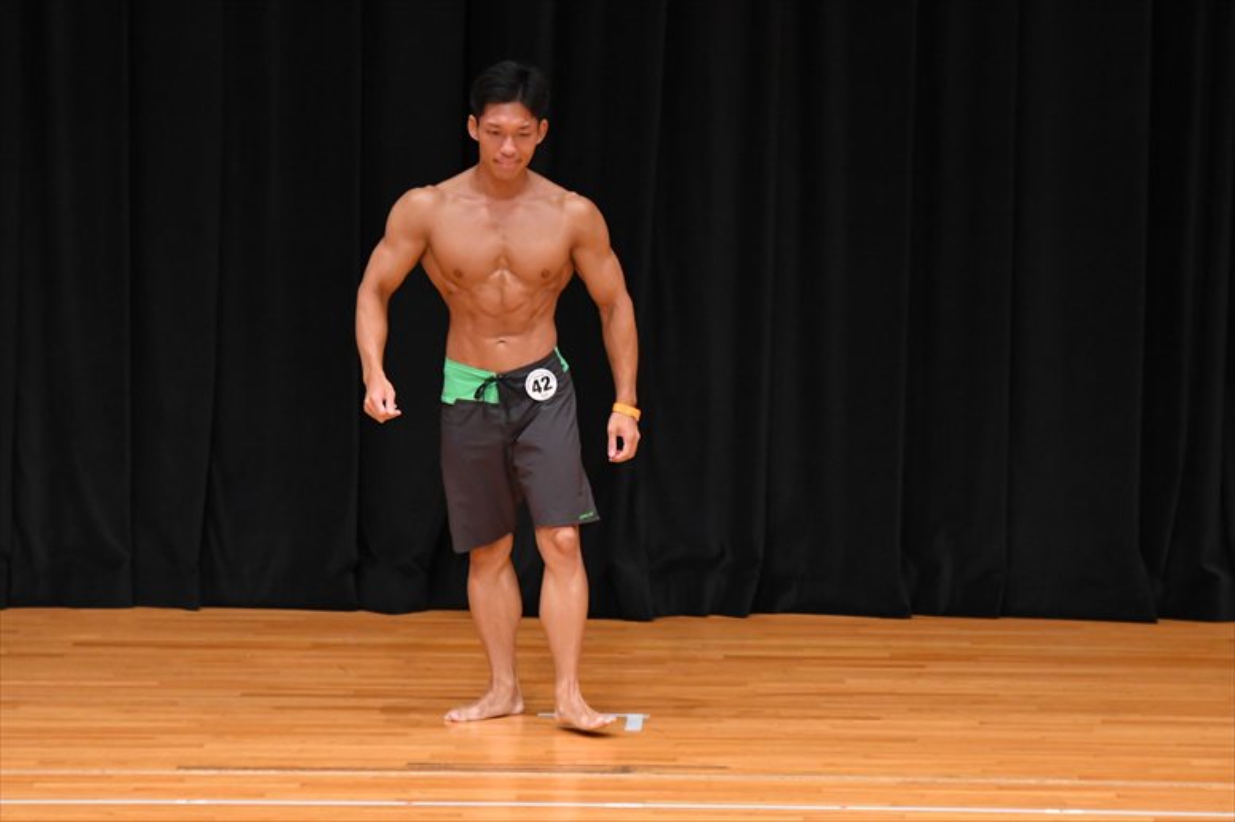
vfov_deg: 4.6
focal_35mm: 300
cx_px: 618
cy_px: 411
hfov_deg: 6.9
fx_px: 10287
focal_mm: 200
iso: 4000
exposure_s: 1/400
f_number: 5.6
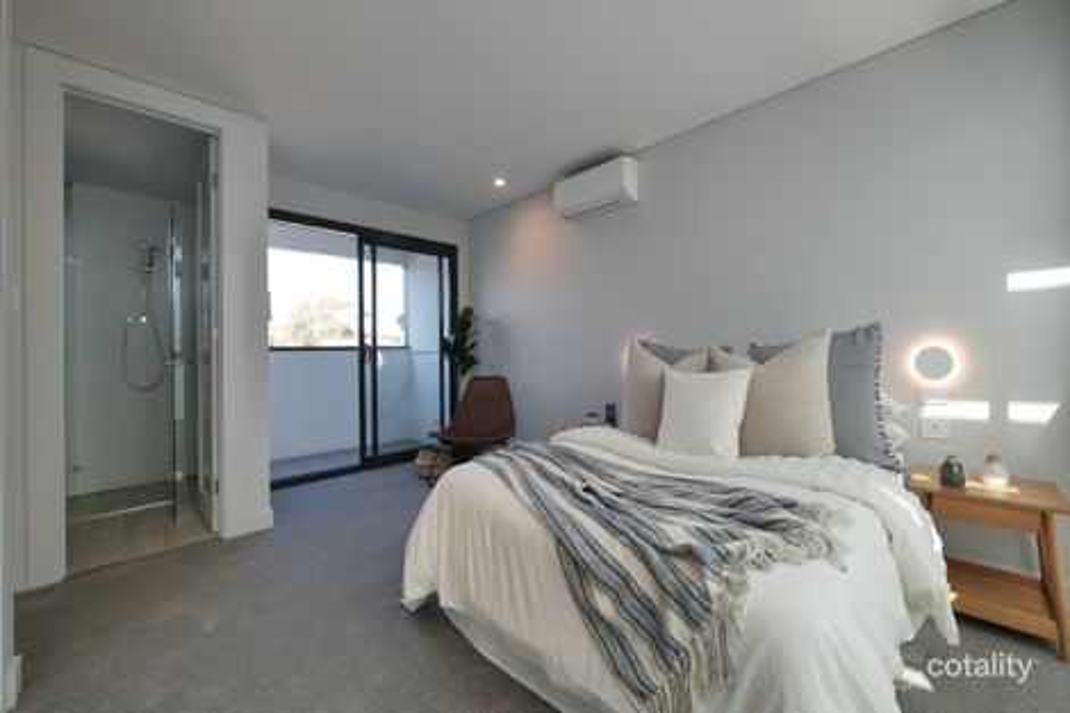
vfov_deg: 81.2
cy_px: 356
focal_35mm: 14
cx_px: 535
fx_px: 416
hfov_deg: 104.3
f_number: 4.5
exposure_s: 1/100
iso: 200
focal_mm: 7
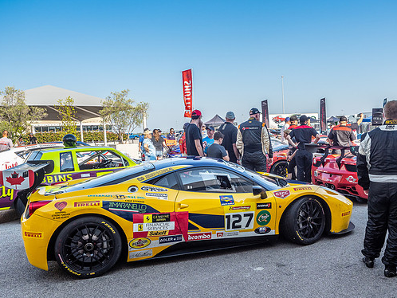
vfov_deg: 48.2
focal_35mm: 29
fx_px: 333
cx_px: 218
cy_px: 166
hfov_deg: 61.5
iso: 200
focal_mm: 12
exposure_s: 1/1000
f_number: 3.5
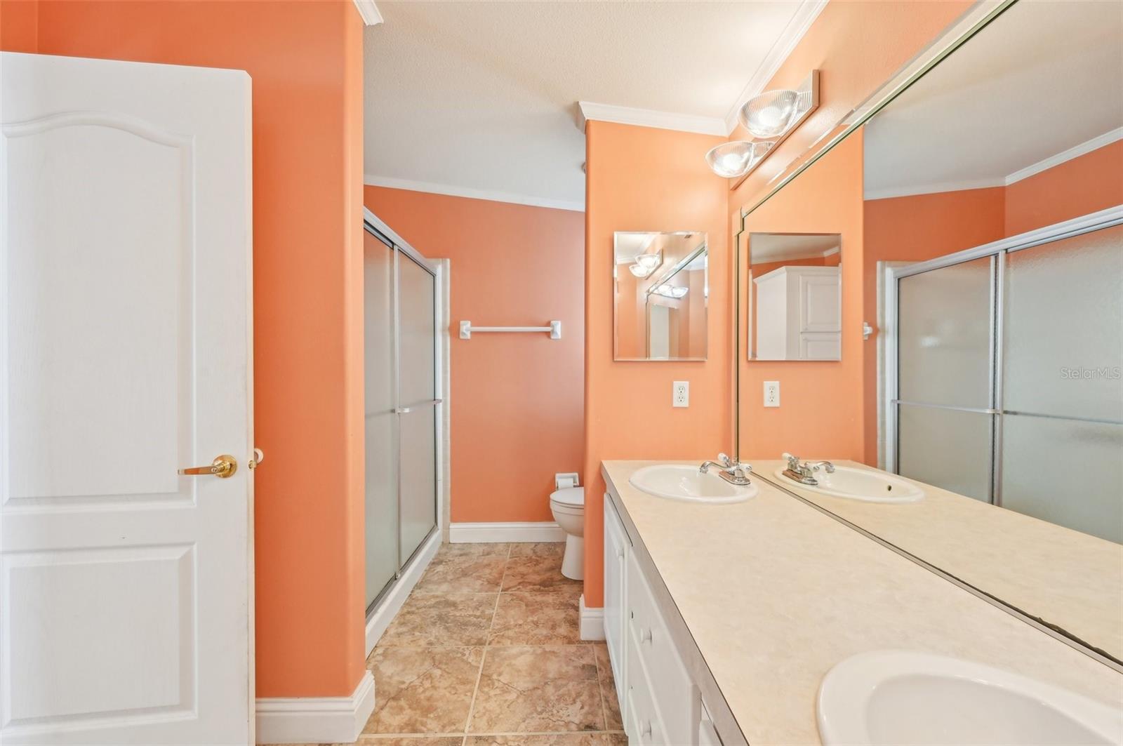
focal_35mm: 14
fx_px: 436
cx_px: 562
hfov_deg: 104.3
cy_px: 373
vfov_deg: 81.1
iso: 400
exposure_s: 1/30
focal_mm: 14
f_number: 8
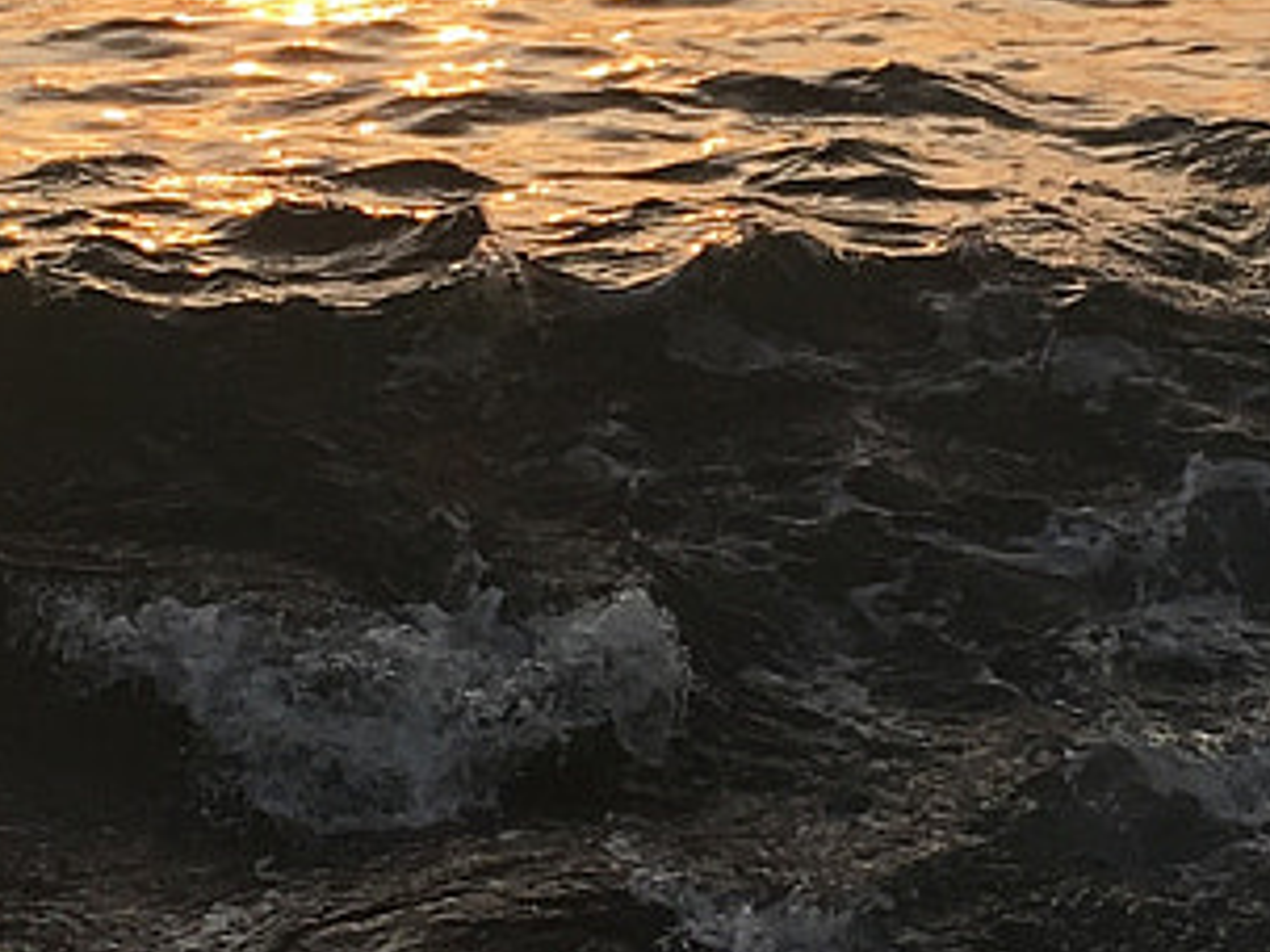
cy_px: 315
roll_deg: -0.1
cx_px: 817
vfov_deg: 9.7
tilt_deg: -14.5
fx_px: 5611
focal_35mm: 153
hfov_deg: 12.9
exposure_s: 1/894
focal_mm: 4.15
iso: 25
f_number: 2.2
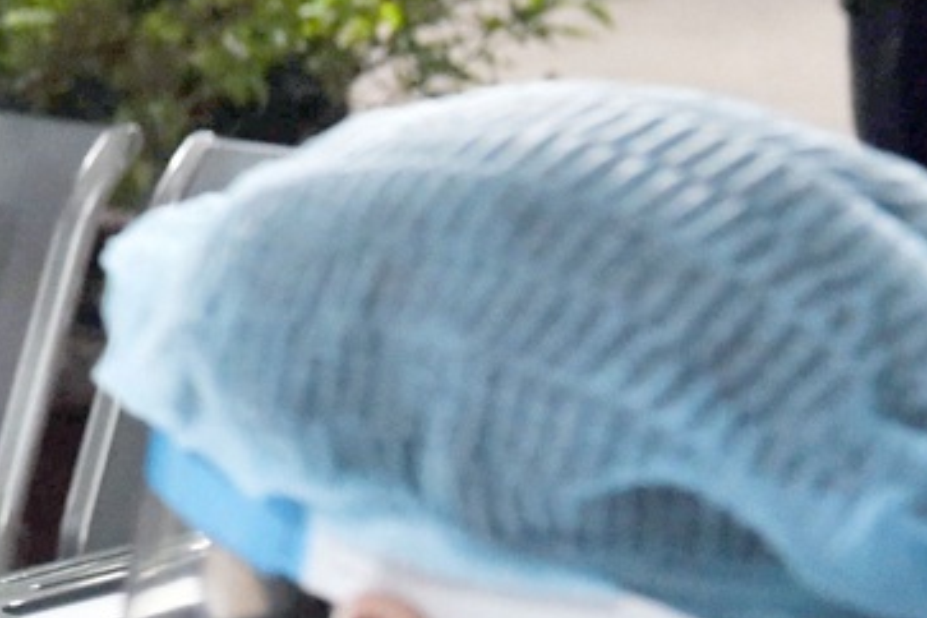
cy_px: 14
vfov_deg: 7.6
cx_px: -692
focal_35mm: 181
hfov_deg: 10.7
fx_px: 4660
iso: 2500
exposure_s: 1/125
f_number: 5
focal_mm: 45
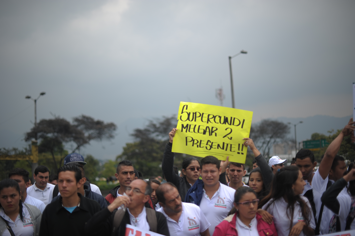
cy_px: 118
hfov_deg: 39.6
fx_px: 493
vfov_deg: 27.0
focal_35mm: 50
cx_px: 178
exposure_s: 1/4000
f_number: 1.4
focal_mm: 50
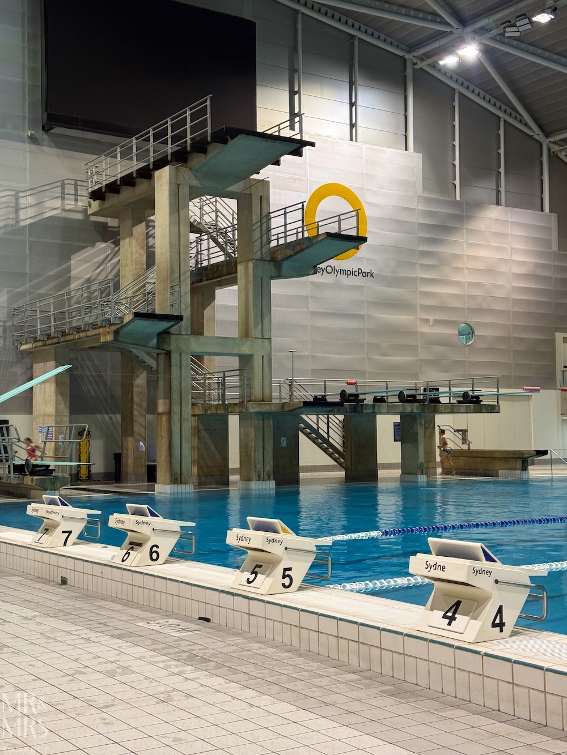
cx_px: 284
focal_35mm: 48
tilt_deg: +4.2
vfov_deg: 39.7
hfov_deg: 30.3
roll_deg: +0.9
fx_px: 1048
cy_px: 378
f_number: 1.78
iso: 100
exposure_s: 1/50
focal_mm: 6.76
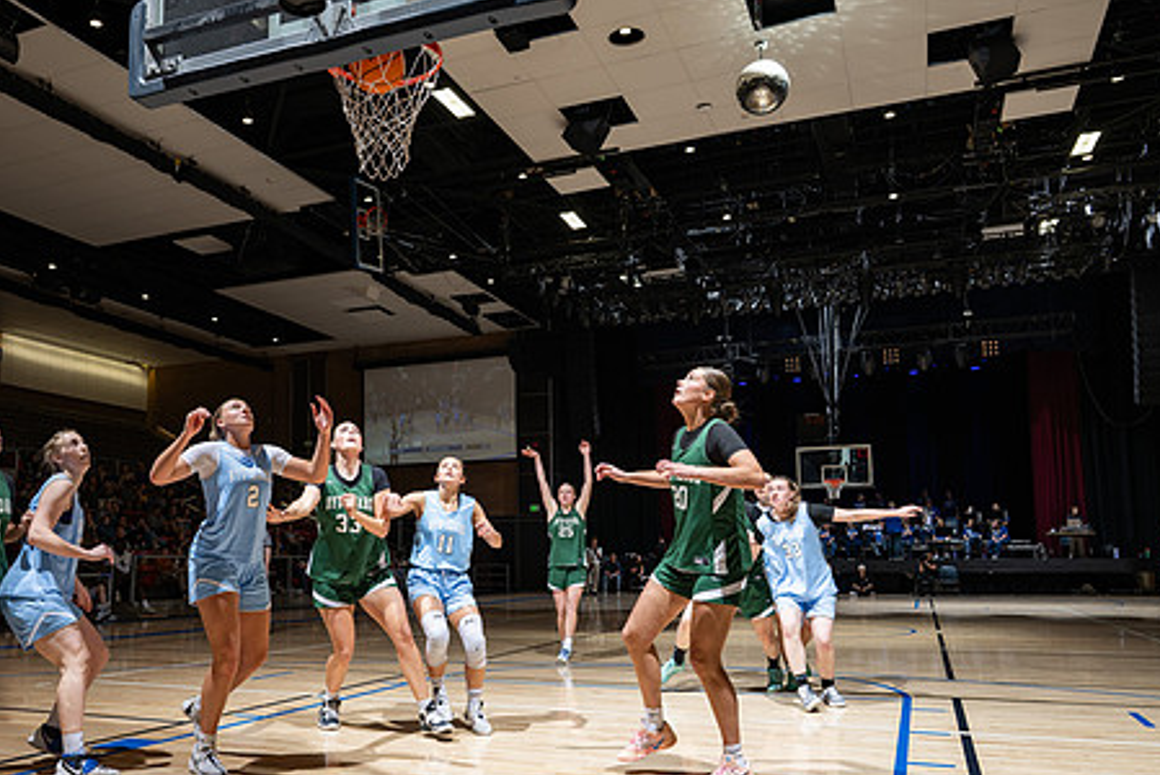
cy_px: 459
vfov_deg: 42.2
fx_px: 999
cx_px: 457
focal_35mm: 31
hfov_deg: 59.7
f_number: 5
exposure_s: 1/100
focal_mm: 24
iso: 80
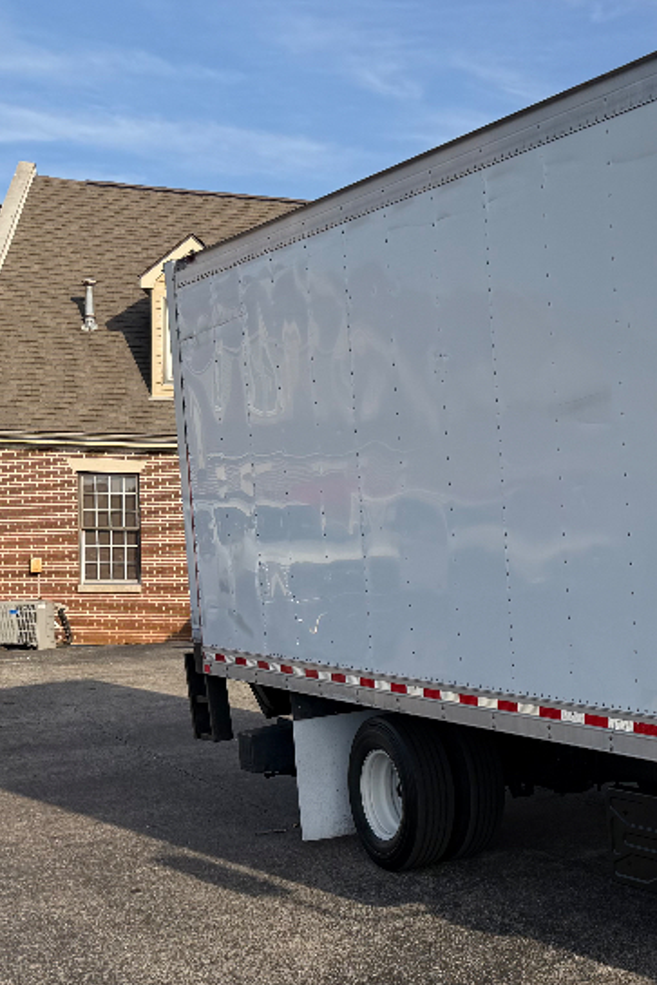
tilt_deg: -1.7
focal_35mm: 47
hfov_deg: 24.5
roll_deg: +0.6
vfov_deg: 41.6
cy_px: 608
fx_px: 1286
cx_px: 885
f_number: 1.78
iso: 80
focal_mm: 6.76
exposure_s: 1/4975
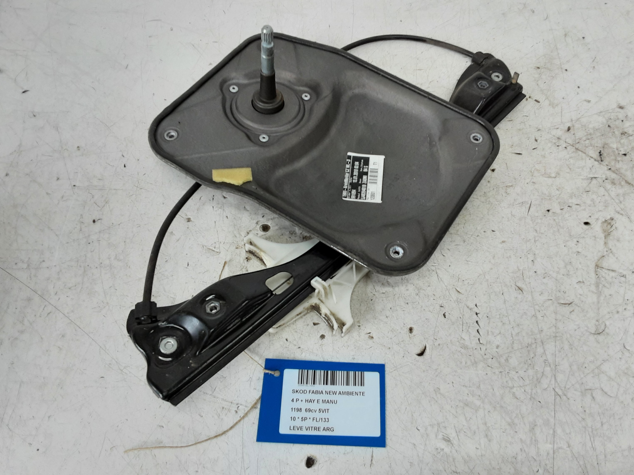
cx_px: 326
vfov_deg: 48.2
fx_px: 531
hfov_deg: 61.6
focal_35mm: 29
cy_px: 231
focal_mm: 2.91
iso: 64
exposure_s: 1/50
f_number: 1.9
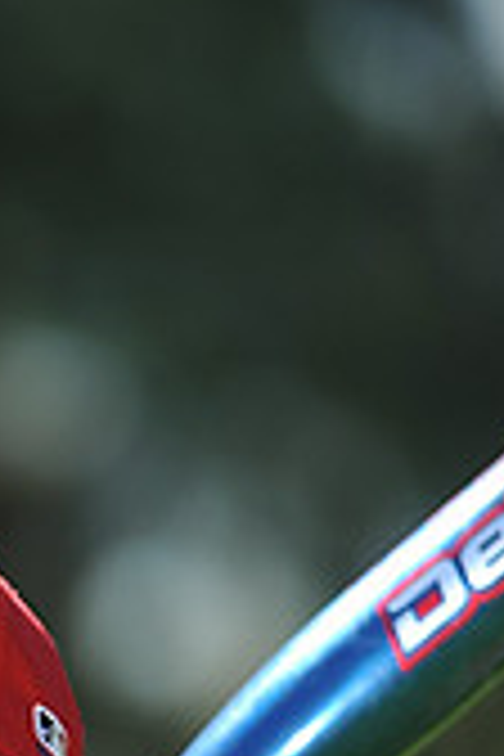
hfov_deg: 2.4
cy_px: 1148
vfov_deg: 3.6
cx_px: -261
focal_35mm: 571
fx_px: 11990
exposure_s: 1/640
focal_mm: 165
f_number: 4.5
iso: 200
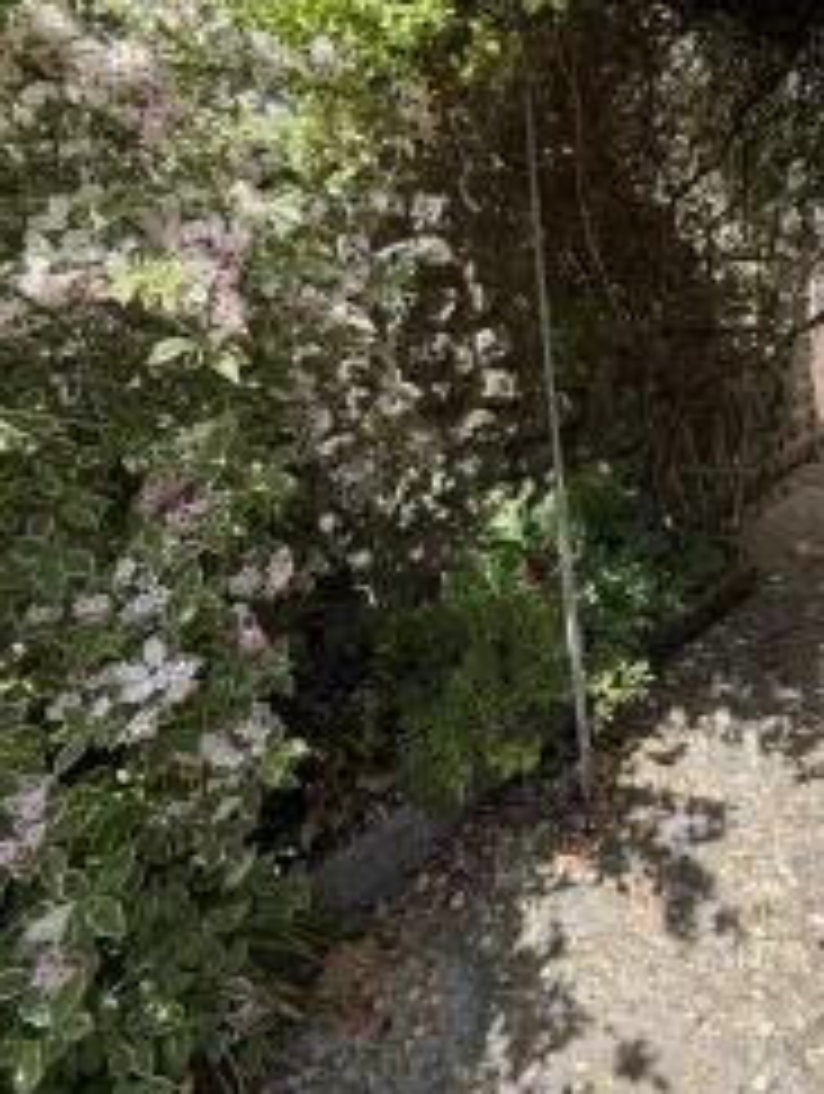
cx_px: 639
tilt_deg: -6.8
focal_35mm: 23
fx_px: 728
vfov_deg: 71.4
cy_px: 356
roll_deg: +2.6
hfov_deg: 55.5
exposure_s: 1/502
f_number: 2.2
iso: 64
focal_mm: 2.22
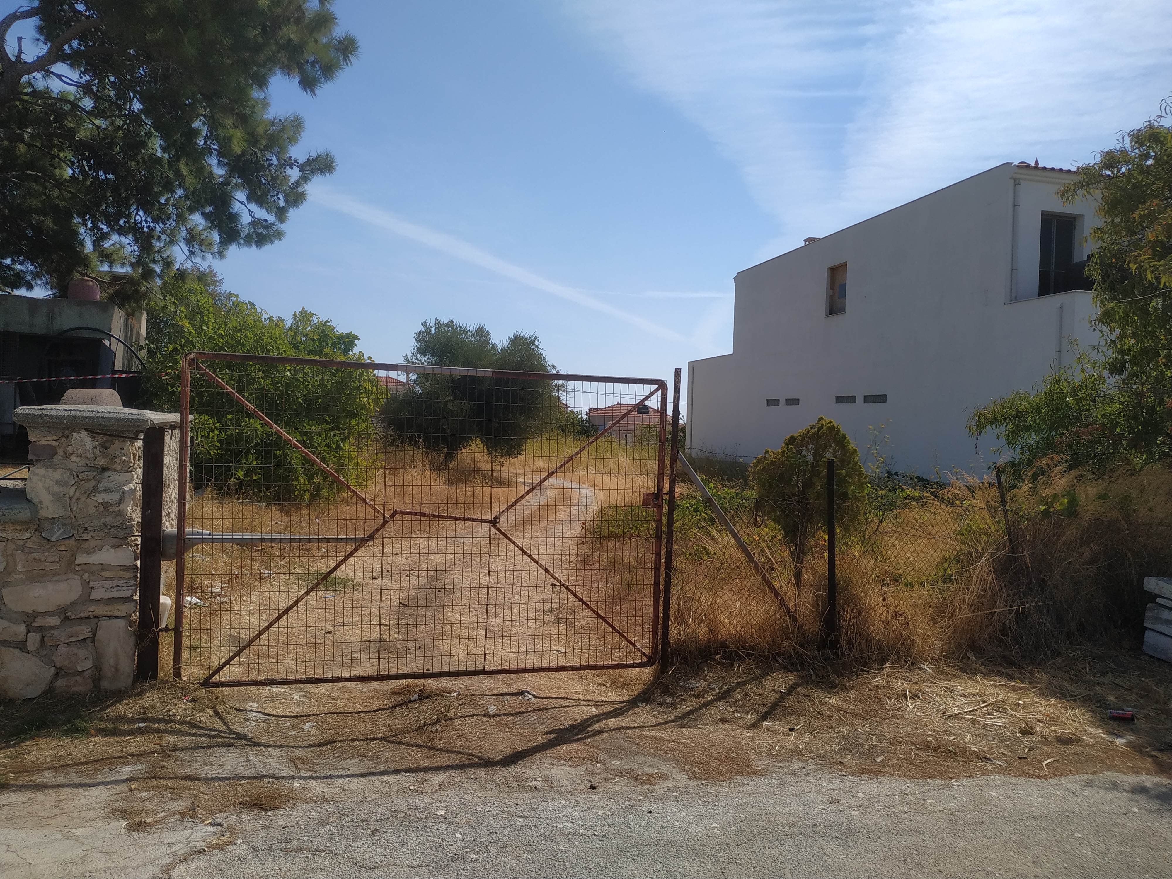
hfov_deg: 71.6
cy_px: 440
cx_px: 586
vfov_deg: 56.8
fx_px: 813
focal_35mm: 24
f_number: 1.9
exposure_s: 1/3374
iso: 100
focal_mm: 3.94
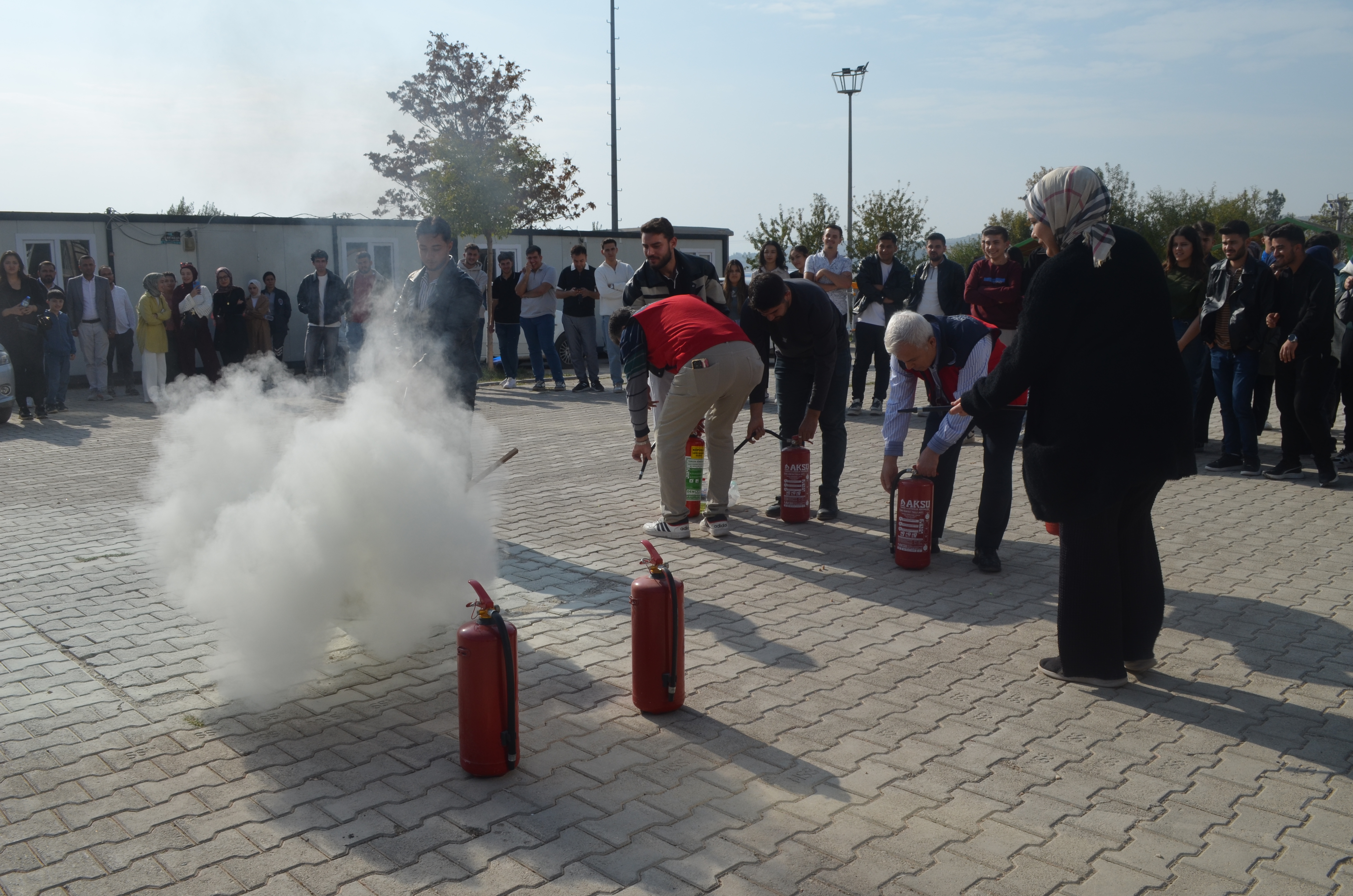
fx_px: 1125
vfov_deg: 43.4
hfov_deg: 62.0
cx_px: 676
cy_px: 448
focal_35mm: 30
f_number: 10
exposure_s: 1/400
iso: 200
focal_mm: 20
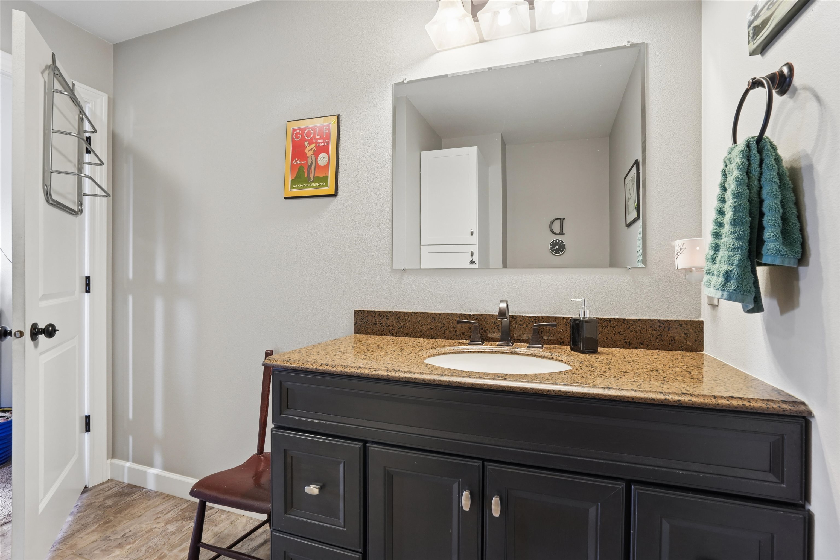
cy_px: 280
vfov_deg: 73.7
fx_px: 373
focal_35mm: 16
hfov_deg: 96.7
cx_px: 420
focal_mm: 16
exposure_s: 1/4
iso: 800
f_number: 10
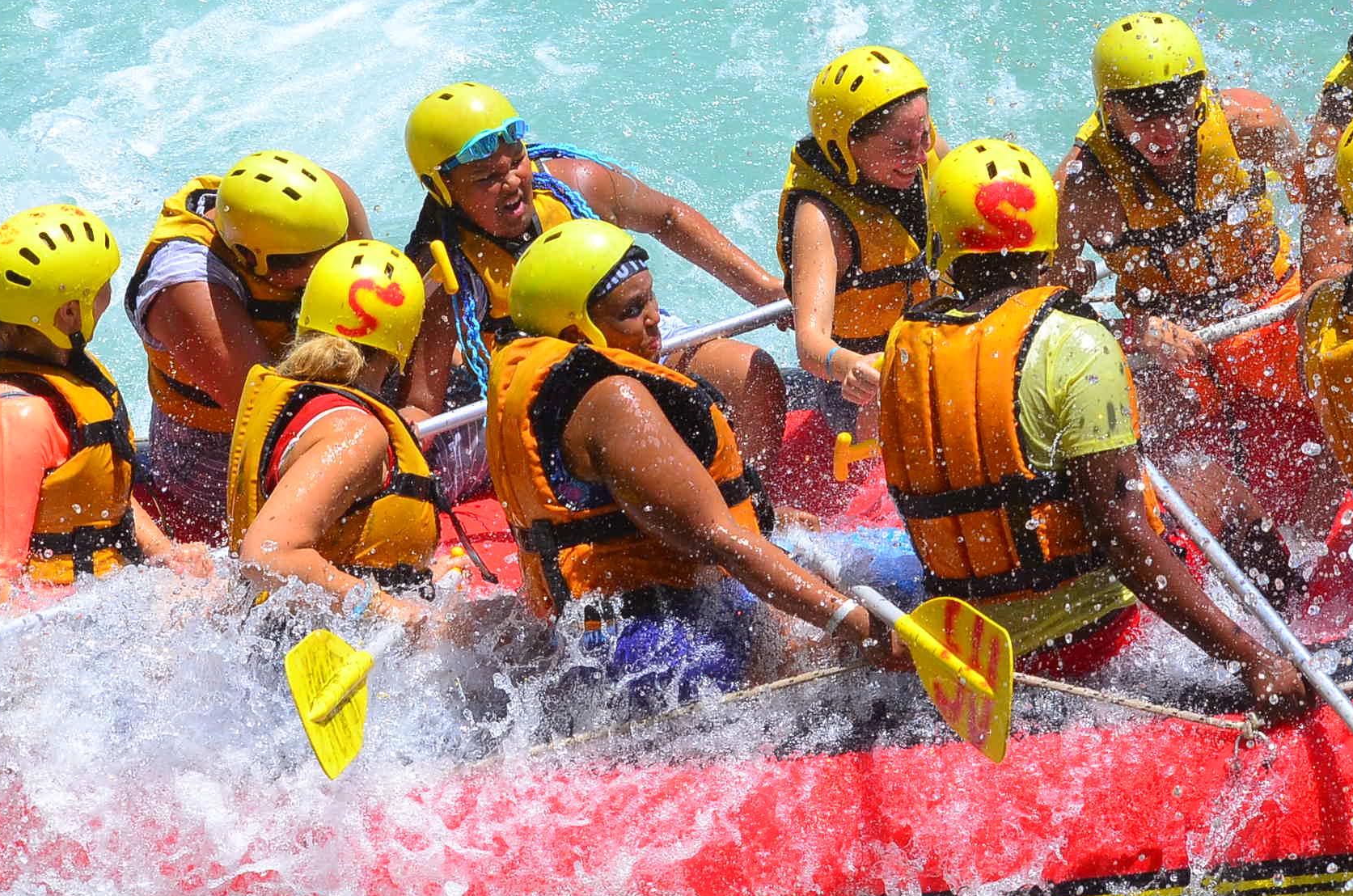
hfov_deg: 4.8
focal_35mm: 431
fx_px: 16155
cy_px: 257
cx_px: 623
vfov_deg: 3.2
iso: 800
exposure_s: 1/800
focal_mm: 195
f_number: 14
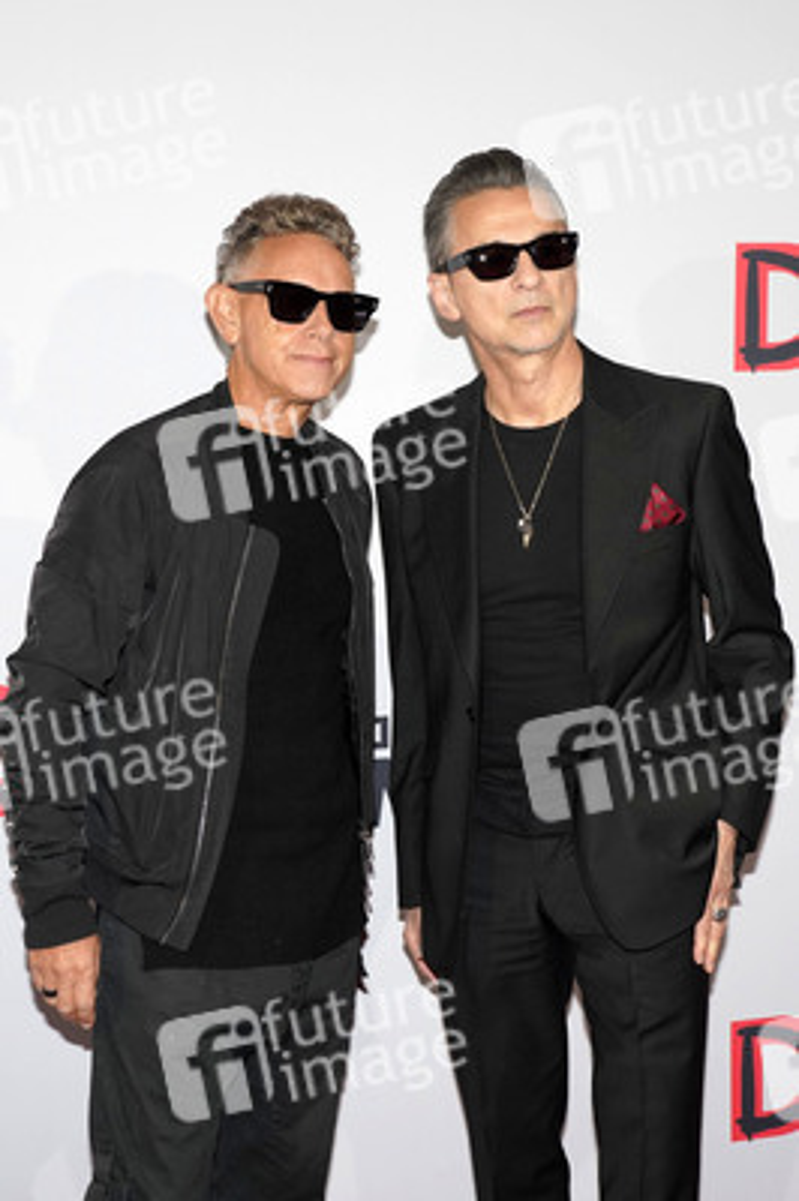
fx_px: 1467
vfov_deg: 44.5
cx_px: 400
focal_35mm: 44
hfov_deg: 30.5
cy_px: 600
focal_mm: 44
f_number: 5.6
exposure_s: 1/100
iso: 640
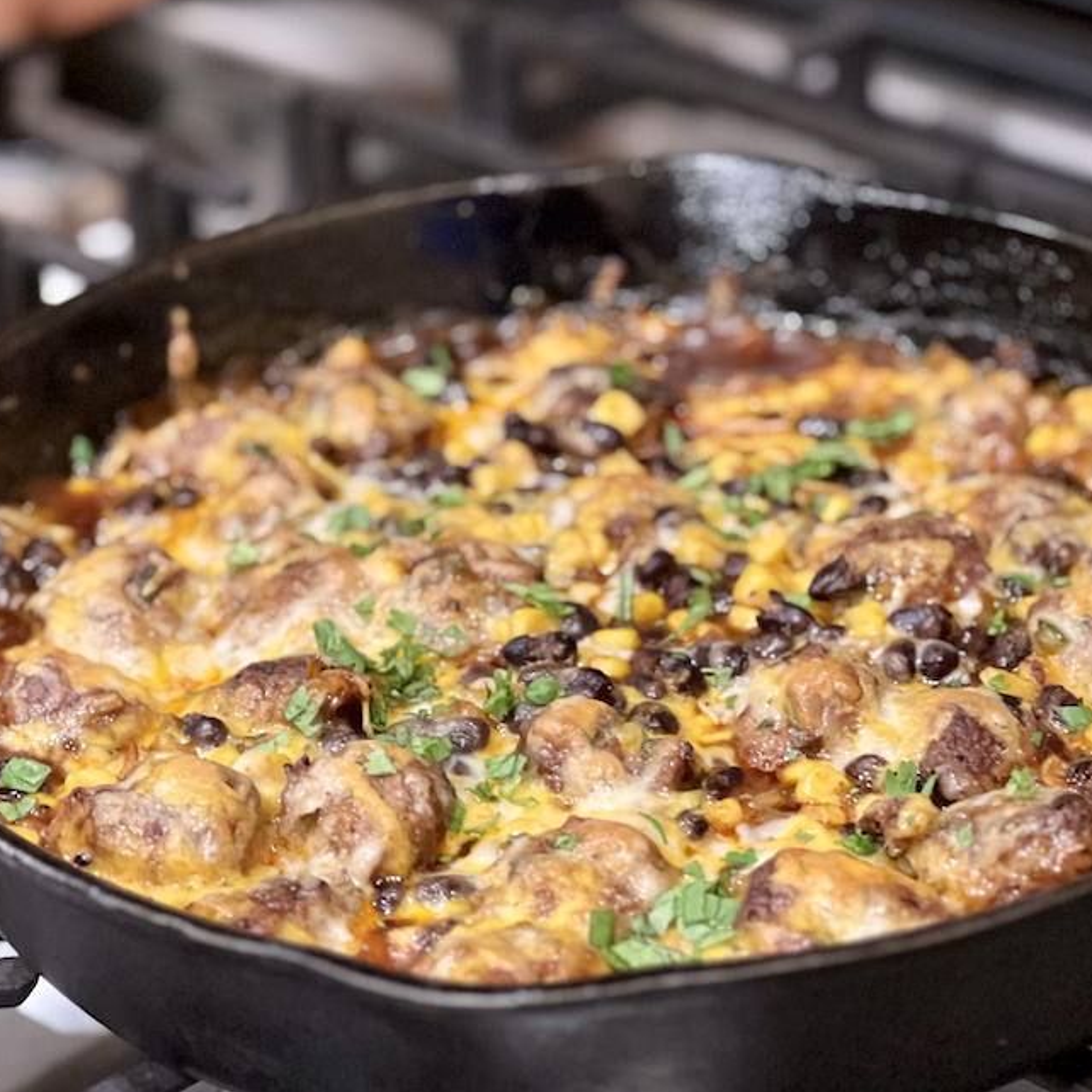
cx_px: 512
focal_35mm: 106
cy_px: 505
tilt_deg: -29.5
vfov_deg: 16.4
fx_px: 3783
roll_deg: +1.5
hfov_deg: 16.4
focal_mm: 9
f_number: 2.8
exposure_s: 1/15
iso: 500
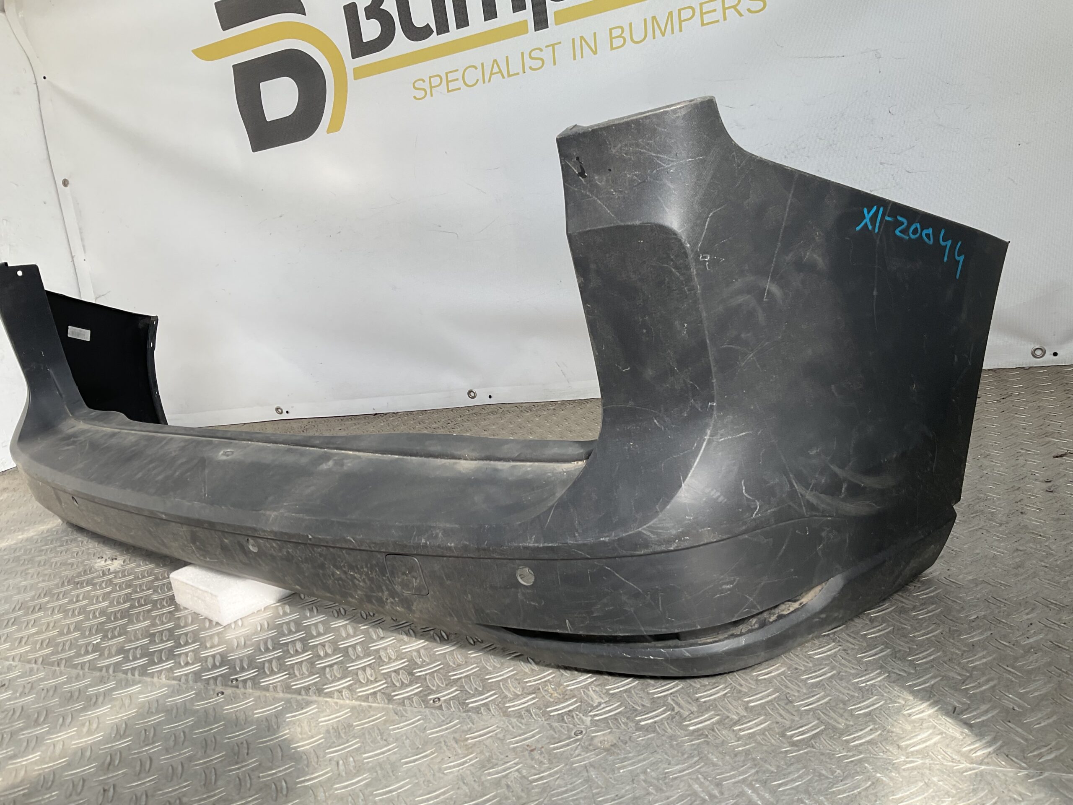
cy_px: 402
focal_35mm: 29
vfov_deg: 48.2
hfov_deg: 61.7
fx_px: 899
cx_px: 536
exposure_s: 1/355
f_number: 1.8
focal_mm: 3
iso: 16
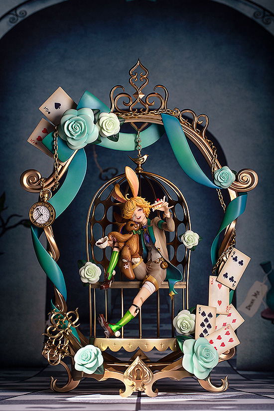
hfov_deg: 13.7
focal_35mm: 100
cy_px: 206
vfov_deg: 20.4
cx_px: 137
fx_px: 1142
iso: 160
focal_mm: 100
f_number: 8
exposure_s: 1/160
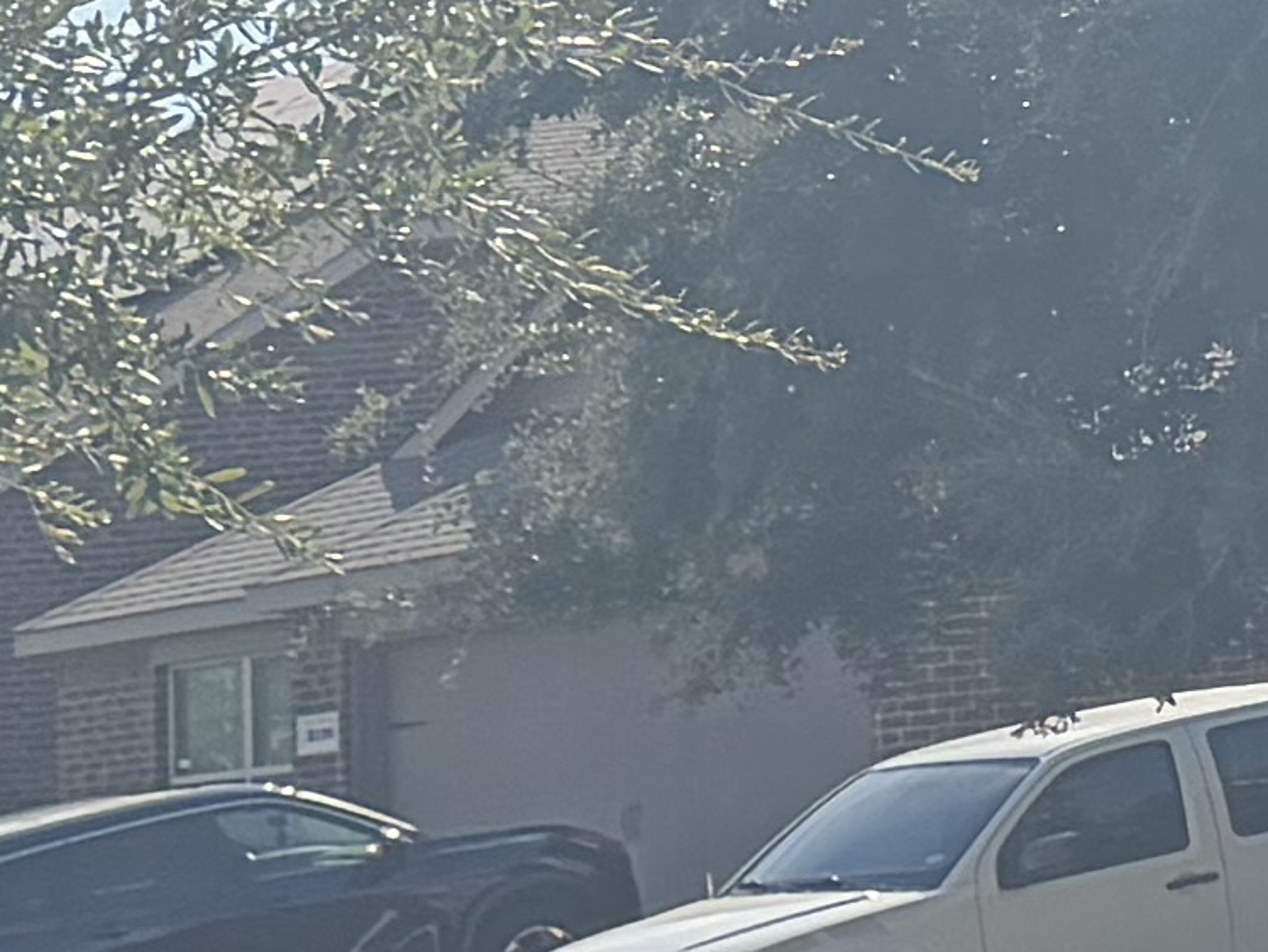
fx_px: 6704
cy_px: 2170
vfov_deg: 7.6
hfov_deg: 8.6
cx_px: -2776
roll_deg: +5.3
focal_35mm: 183
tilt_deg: -8.5
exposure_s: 1/2703
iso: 100
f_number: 1.78
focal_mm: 6.76
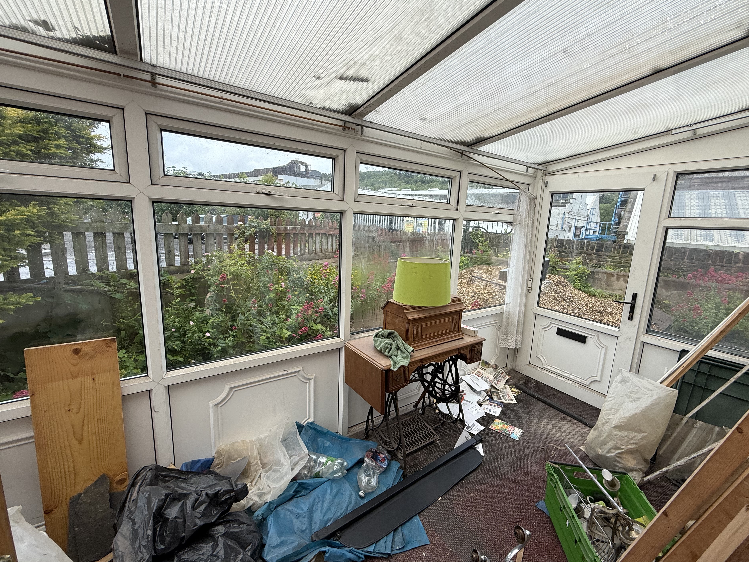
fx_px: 325
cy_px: 276
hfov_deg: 98.1
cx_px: 394
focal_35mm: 15
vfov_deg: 81.7
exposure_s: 1/559
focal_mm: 2.22
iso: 50
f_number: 2.2
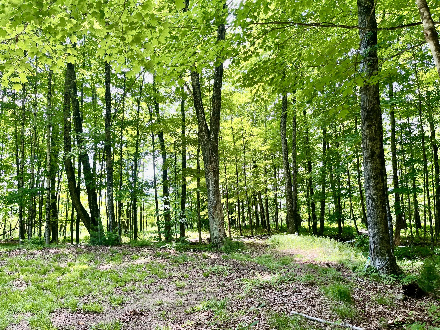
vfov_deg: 53.1
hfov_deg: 67.3
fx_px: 330
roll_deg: +2.0
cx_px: 220
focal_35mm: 26
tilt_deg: +6.4
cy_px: 165
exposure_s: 1/146
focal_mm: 5.1
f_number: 1.6
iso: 32
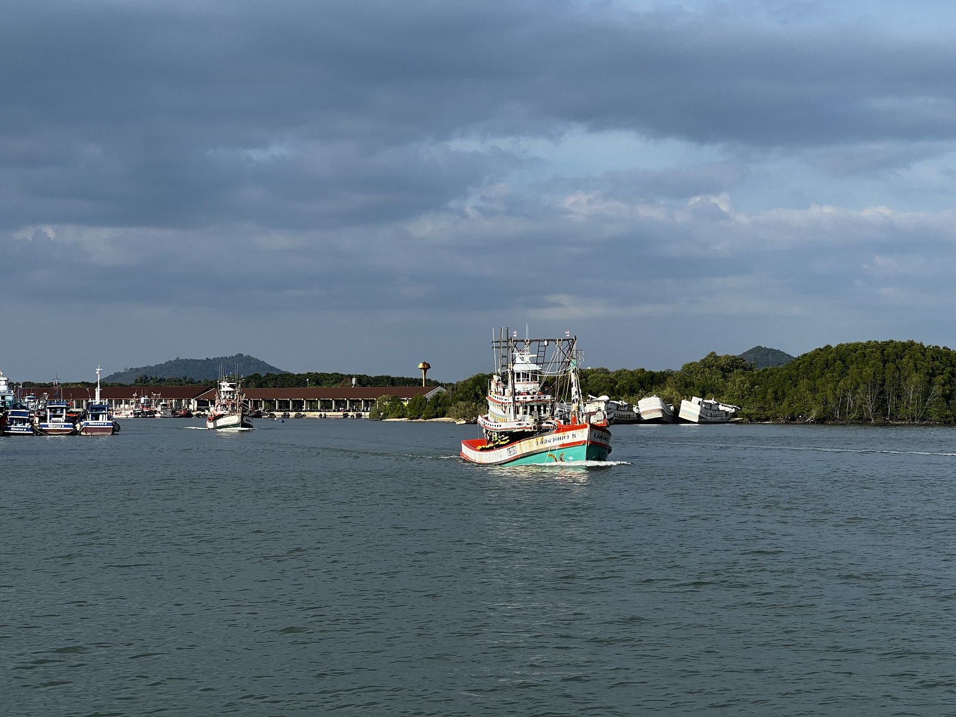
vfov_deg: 19.1
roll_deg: +0.1
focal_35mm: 77
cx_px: 478
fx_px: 2127
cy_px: 358
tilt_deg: +1.7
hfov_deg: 25.3
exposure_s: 1/686
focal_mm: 9
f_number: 2.8
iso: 32
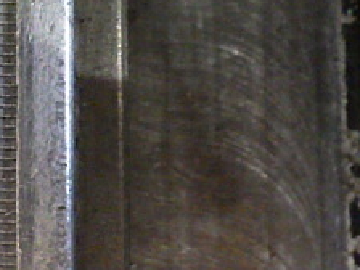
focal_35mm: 97
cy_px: 42
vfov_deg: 15.1
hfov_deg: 19.2
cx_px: -59
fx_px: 1009
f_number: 3.8
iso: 1600
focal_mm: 6.1
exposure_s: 1/20
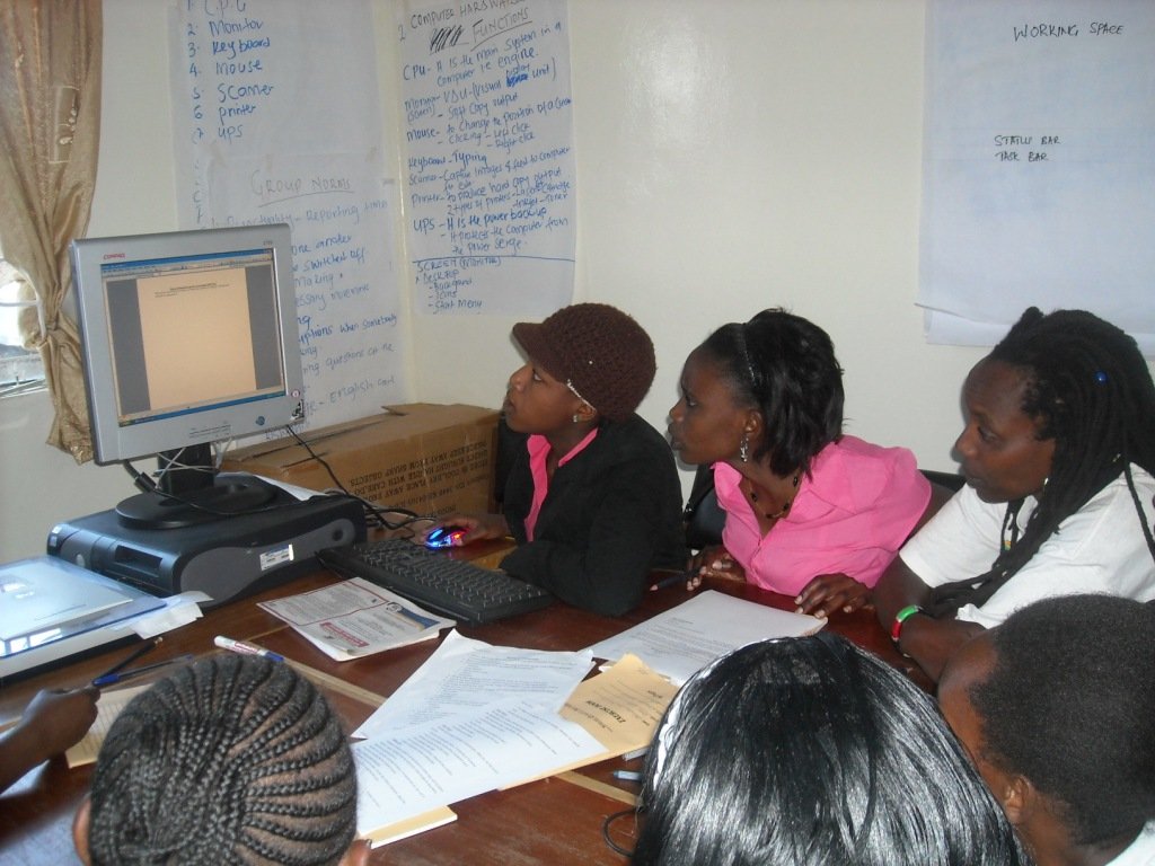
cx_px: 578
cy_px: 433
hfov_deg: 52.6
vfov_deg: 40.7
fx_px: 1168
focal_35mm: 35
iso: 200
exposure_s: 1/60
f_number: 2.8
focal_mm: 5.7
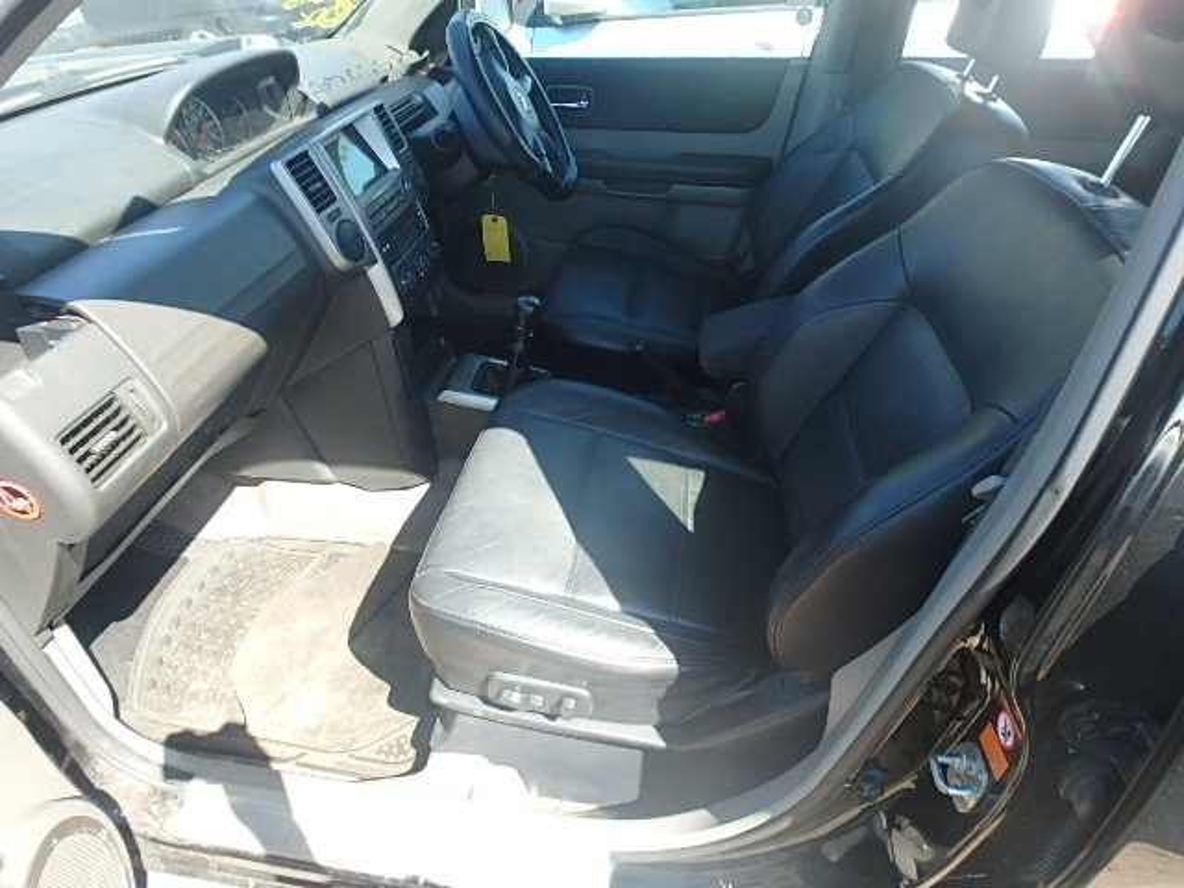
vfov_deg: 63.4
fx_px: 718
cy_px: 444
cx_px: 592
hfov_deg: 79.0
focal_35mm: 21
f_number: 3.5
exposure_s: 1/100
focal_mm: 3.7
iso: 125
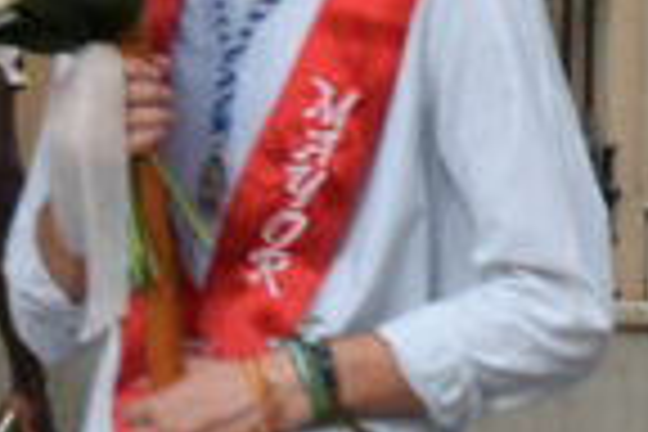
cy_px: 263
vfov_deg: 3.2
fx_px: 7685
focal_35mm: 427
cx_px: 1274
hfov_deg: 4.8
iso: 400
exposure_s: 1/80
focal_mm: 40
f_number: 5
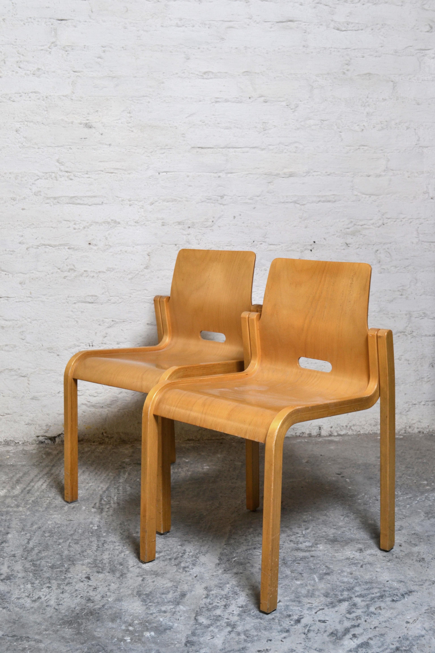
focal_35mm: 45
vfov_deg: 43.6
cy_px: 326
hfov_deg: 29.9
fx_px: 816
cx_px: 218
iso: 100
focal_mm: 30
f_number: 8
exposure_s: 1/125
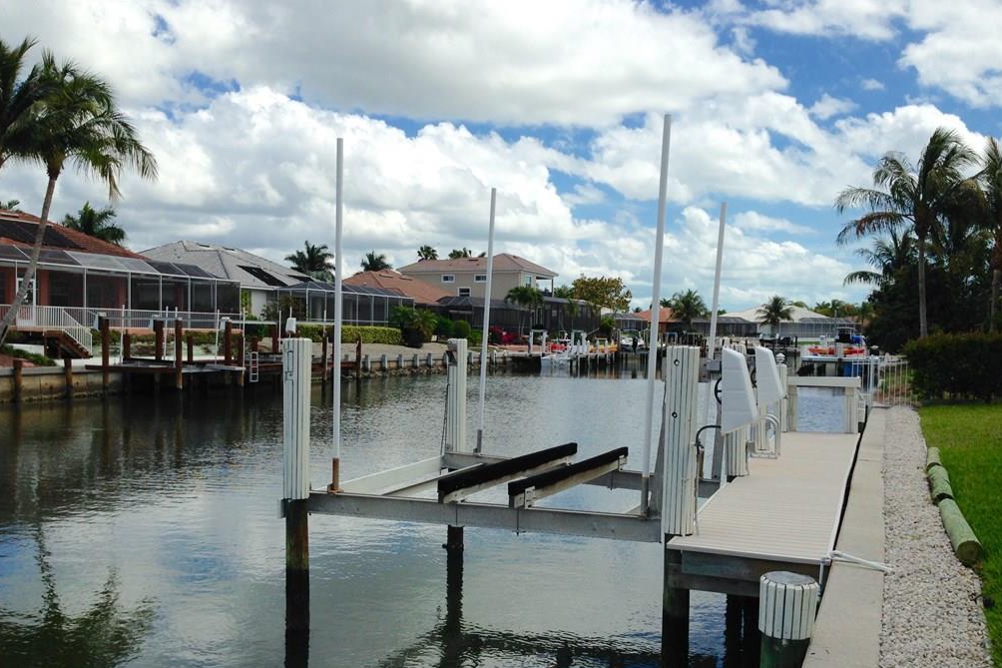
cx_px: 504
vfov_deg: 37.8
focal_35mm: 35
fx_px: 974
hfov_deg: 54.4
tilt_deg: -4.1
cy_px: 367
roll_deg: +0.7
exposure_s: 1/2710
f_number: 2.4
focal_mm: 4.12
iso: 50
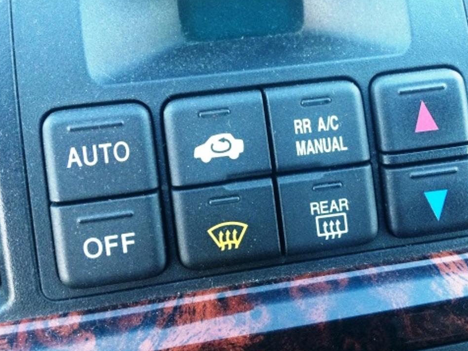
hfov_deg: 47.7
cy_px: 152
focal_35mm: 39
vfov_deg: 36.8
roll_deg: -0.1
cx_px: 268
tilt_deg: -42.9
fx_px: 527
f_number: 2.2
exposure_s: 1/30
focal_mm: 4.15
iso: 200
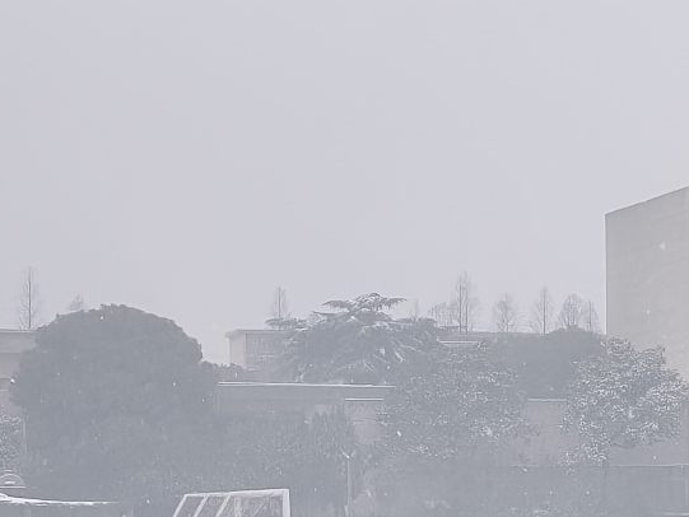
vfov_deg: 8.5
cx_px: 1130
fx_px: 3464
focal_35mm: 174
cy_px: 546
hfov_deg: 10.8
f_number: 1.88
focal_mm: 5.56
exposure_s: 1/371
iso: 71
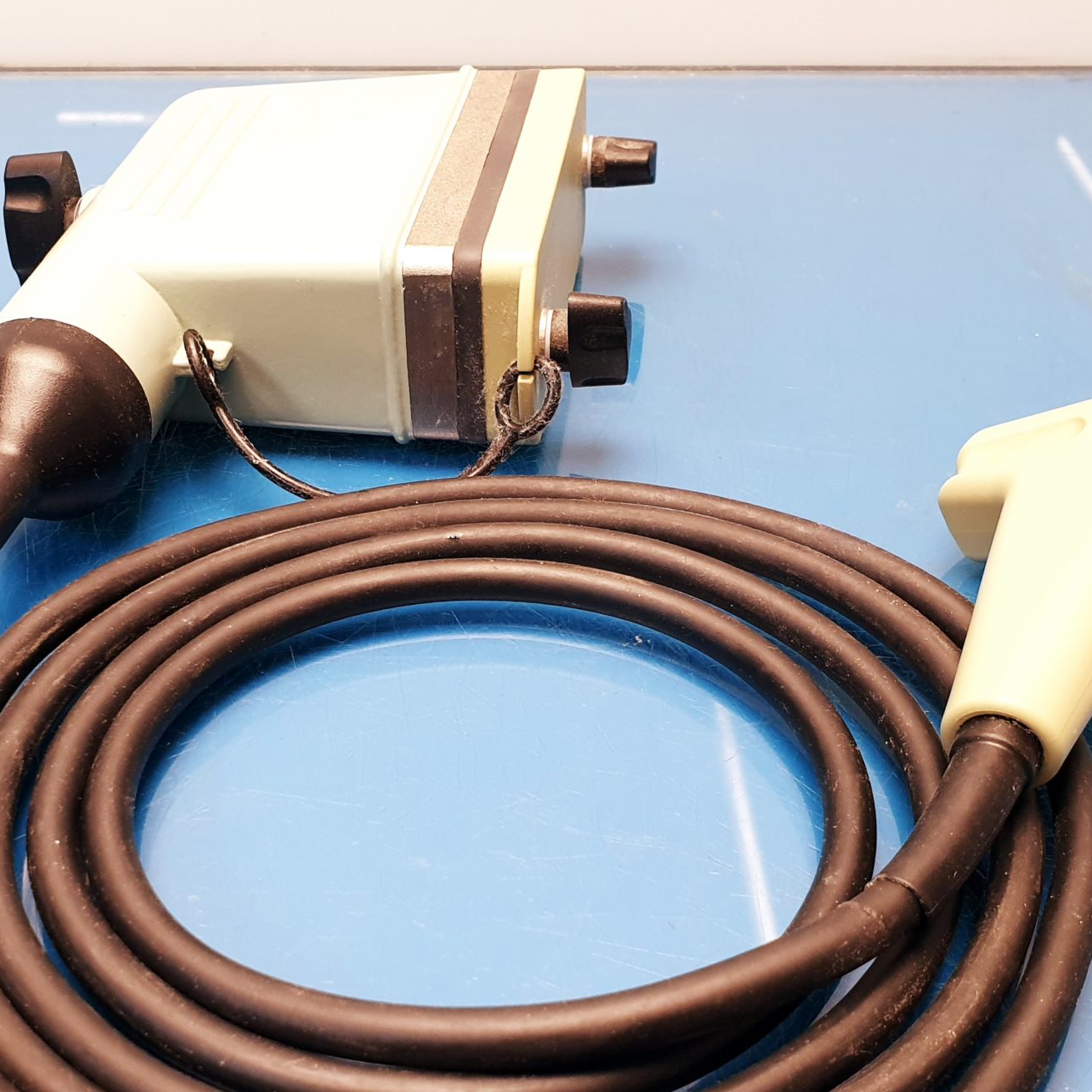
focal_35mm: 45
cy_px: 691
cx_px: 459
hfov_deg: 37.5
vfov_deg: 37.3
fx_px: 1606
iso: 160
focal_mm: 4.3
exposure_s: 1/50
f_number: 2.4
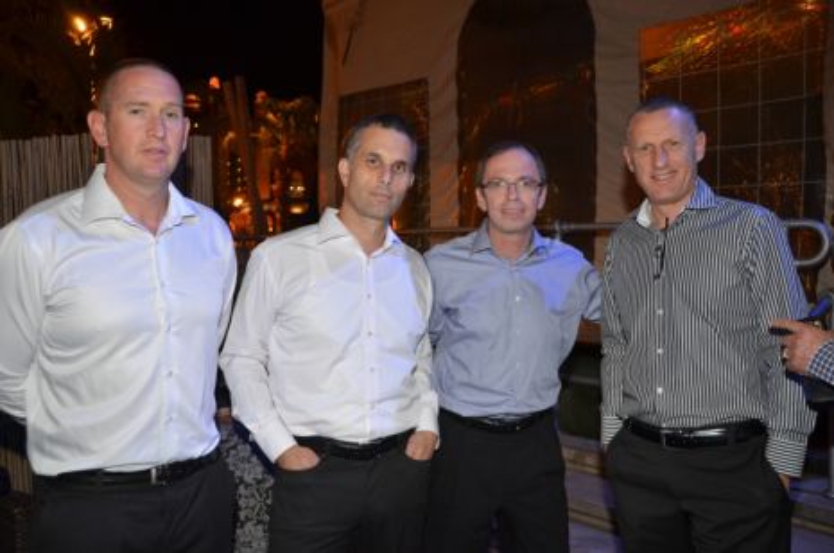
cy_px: 276
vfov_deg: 43.4
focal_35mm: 30
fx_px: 694
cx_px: 417
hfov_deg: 62.0
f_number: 4
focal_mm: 20
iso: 800
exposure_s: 1/60
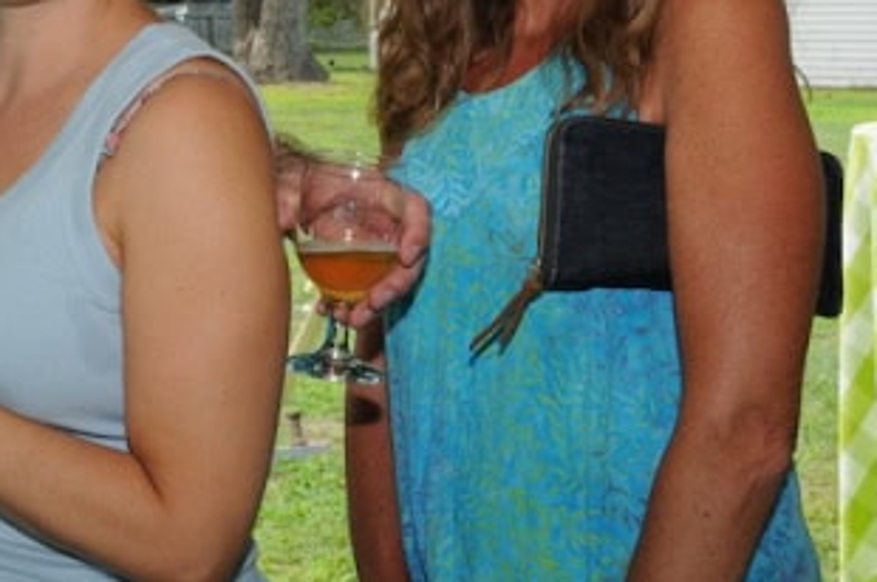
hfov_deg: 21.0
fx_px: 2263
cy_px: 1
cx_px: -51
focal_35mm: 93
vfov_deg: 14.4
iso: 500
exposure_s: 1/60
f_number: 10
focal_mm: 24
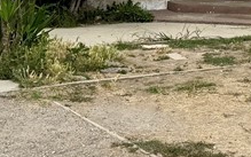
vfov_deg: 10.6
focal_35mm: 119
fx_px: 814
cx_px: 321
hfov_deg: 16.6
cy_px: -89
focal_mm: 6.76
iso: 80
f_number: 1.78
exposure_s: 1/3759
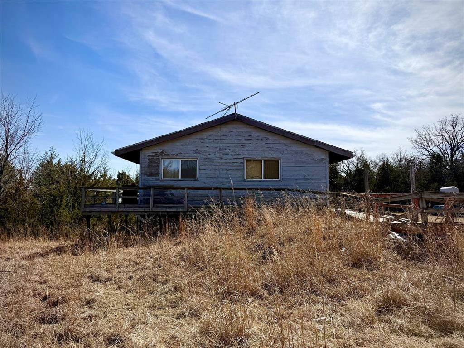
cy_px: 174
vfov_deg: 56.8
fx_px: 322
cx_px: 232
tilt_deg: +3.7
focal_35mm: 24
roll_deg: -0.6
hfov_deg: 71.6
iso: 80
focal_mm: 6.76
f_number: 1.78
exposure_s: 1/8130
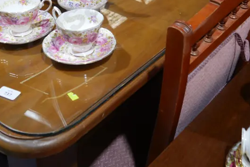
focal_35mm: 56
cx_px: 114
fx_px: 389
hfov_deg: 35.6
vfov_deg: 22.9
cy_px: -12
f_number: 3.5
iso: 200
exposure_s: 1/60
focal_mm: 14
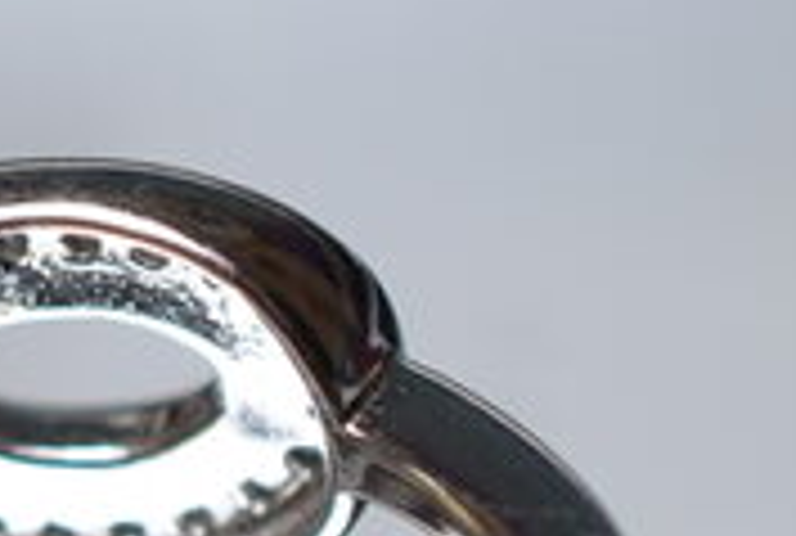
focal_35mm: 324
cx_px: -690
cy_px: 396
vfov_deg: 4.3
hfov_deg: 6.2
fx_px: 7182
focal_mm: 40
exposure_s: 1/160
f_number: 6.3
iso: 400
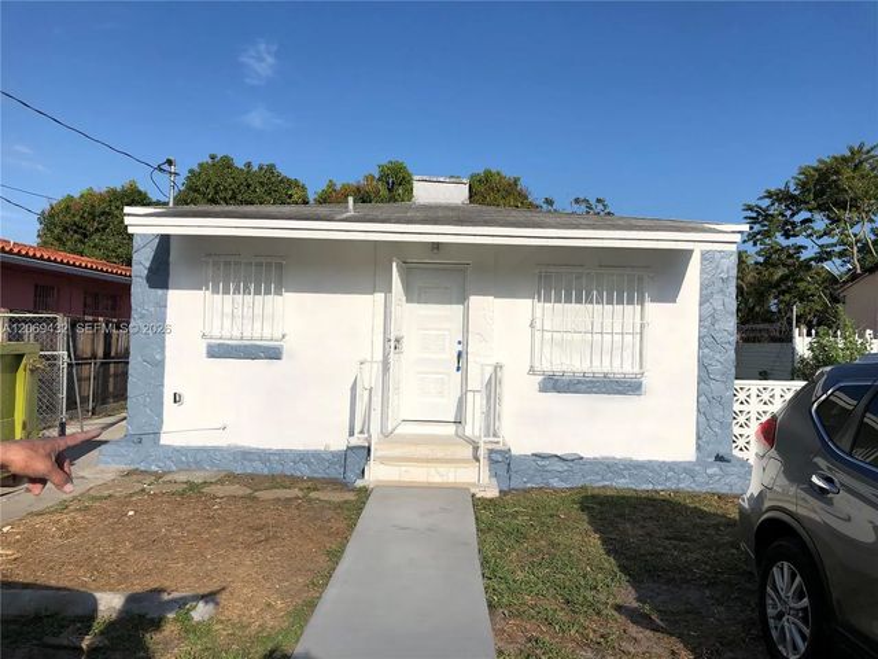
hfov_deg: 63.4
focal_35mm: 28
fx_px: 710
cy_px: 330
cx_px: 439
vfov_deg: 49.7
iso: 20
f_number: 1.8
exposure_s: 1/5348
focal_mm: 4
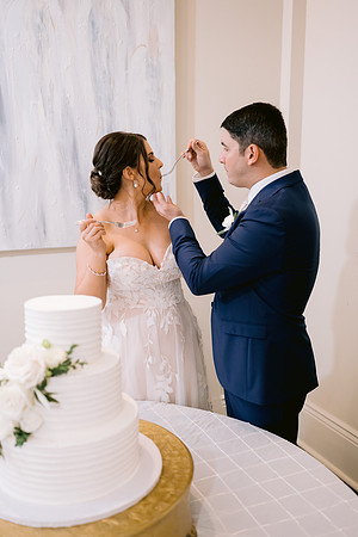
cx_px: 179
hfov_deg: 37.9
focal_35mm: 35
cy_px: 268
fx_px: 522
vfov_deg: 54.4
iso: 1600
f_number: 2.2
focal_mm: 35
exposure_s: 1/125
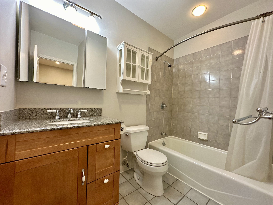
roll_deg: -1.5
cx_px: 136
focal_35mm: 14
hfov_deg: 102.1
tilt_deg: +0.7
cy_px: 102
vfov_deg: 85.7
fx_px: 110
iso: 160
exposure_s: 1/60
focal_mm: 2.22
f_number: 2.2
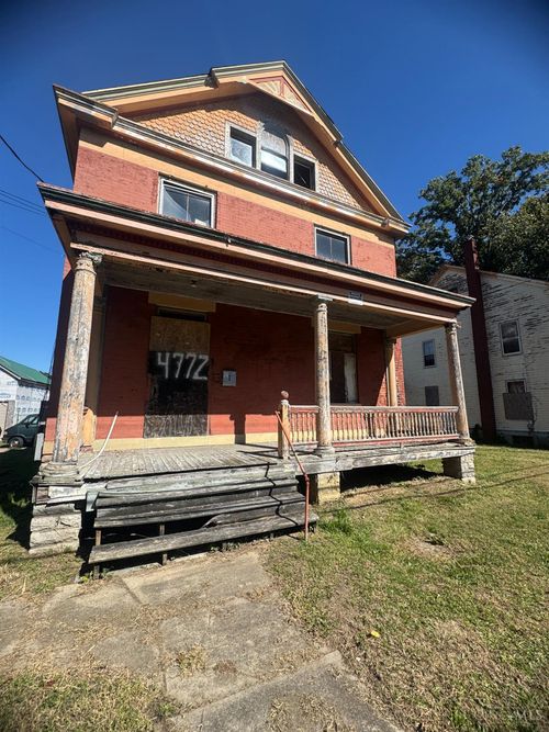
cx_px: 274
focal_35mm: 14
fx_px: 296
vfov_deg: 102.1
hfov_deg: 85.7
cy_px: 366
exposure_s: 1/1256
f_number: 2.2
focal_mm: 2.22
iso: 40
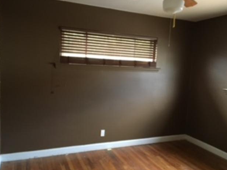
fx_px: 197
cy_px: 86
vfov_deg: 46.8
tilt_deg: -4.2
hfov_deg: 60.0
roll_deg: -2.1
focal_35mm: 30
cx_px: 115
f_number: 2.2
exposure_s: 1/30
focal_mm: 4.15
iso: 160
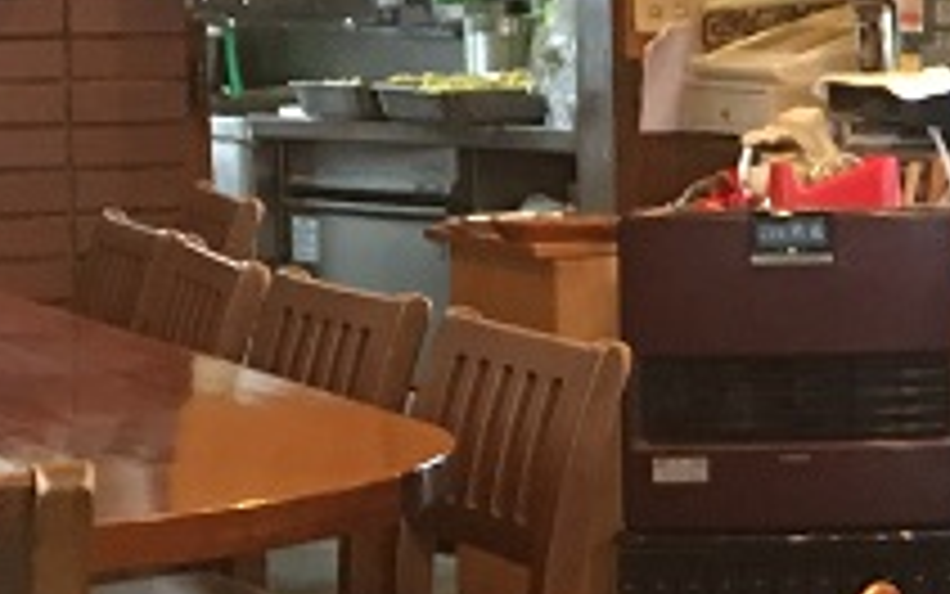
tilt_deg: -3.8
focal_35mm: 147
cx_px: 1621
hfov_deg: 13.1
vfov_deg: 8.9
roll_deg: -0.8
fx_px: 3807
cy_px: 274
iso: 100
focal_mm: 4.15
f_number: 2.2
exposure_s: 1/10
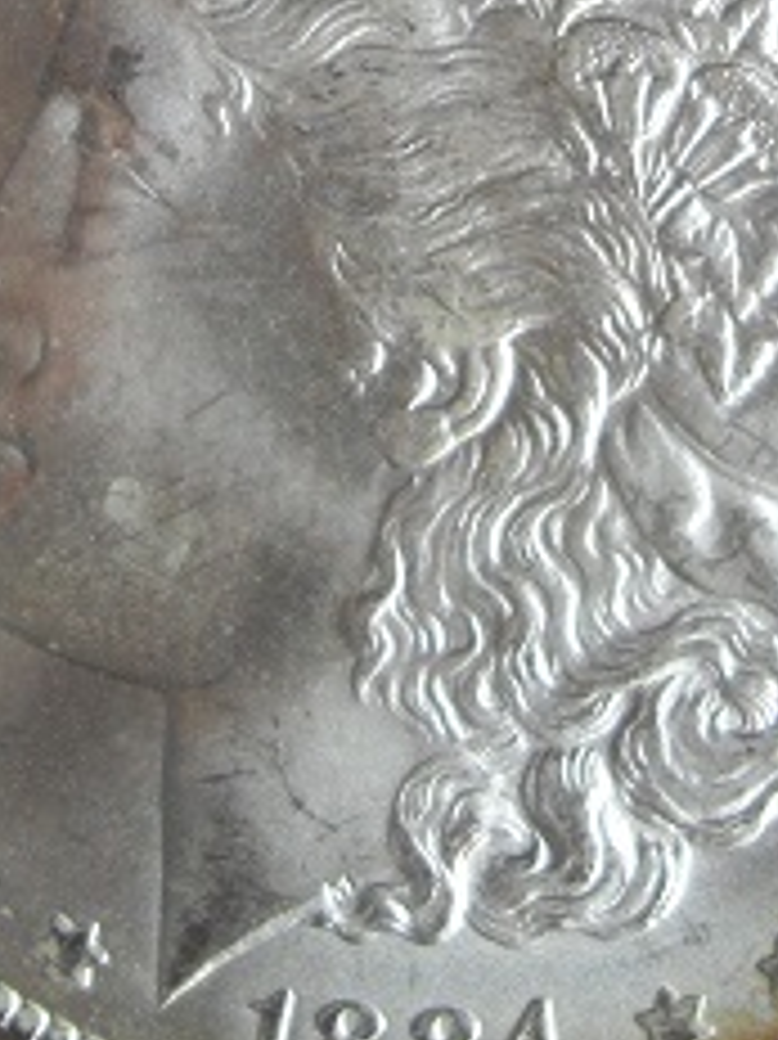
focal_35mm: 125
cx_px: 454
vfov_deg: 15.3
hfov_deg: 11.8
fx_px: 3749
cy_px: -122
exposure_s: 1/60
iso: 200
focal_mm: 7.9
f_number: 2.8
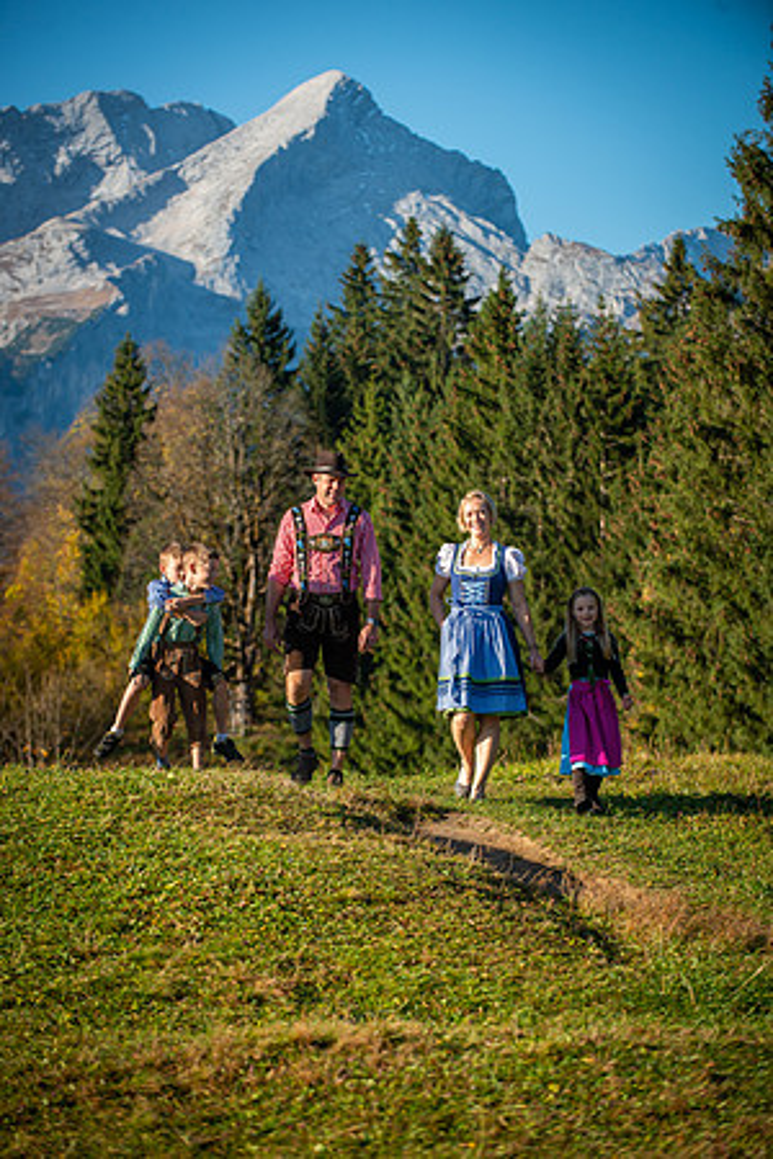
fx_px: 3865
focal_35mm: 120
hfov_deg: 11.4
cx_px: 386
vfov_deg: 17.1
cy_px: 580
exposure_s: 1/1000
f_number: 5
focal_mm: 120
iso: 200
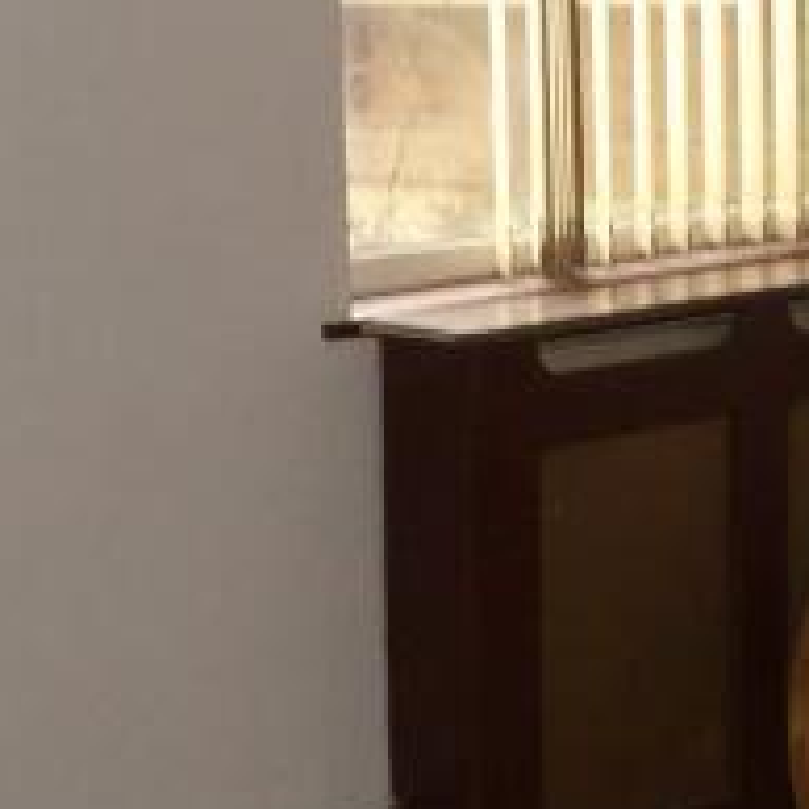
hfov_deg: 15.5
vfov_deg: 15.6
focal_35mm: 112
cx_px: 588
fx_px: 2961
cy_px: 459
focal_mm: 4.3
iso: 200
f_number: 3.2
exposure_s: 1/33
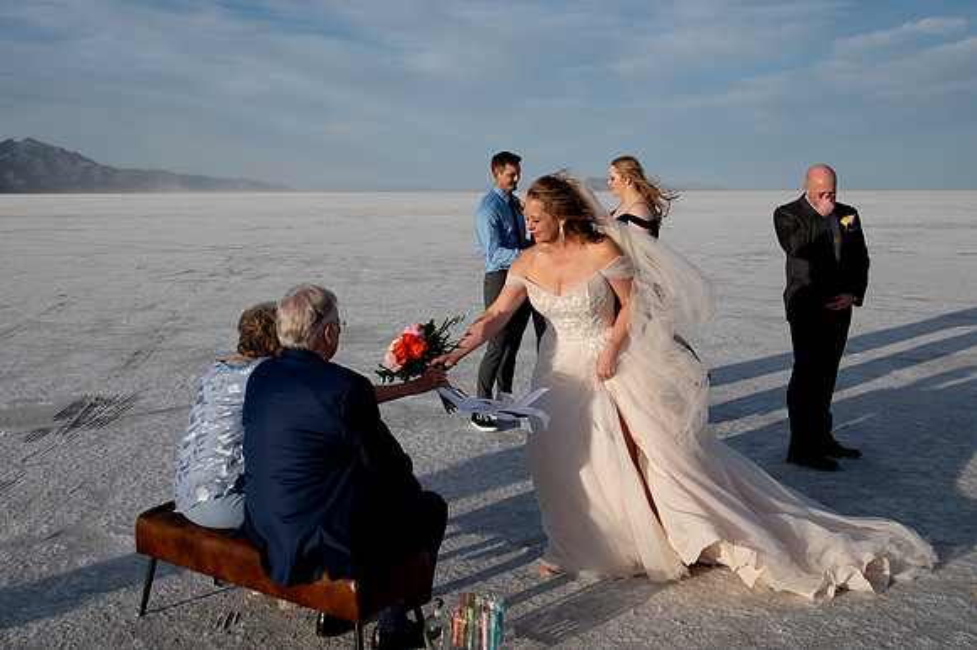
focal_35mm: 40
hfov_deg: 48.8
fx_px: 1076
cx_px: 489
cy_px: 233
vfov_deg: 33.4
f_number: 8
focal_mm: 30
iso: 200
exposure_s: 1/800
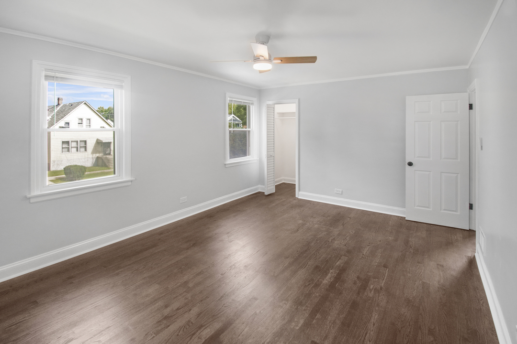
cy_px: 172
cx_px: 258
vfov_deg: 77.3
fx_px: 215
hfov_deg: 100.4
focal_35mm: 15
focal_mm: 10
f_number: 9
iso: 400
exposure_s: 1/30
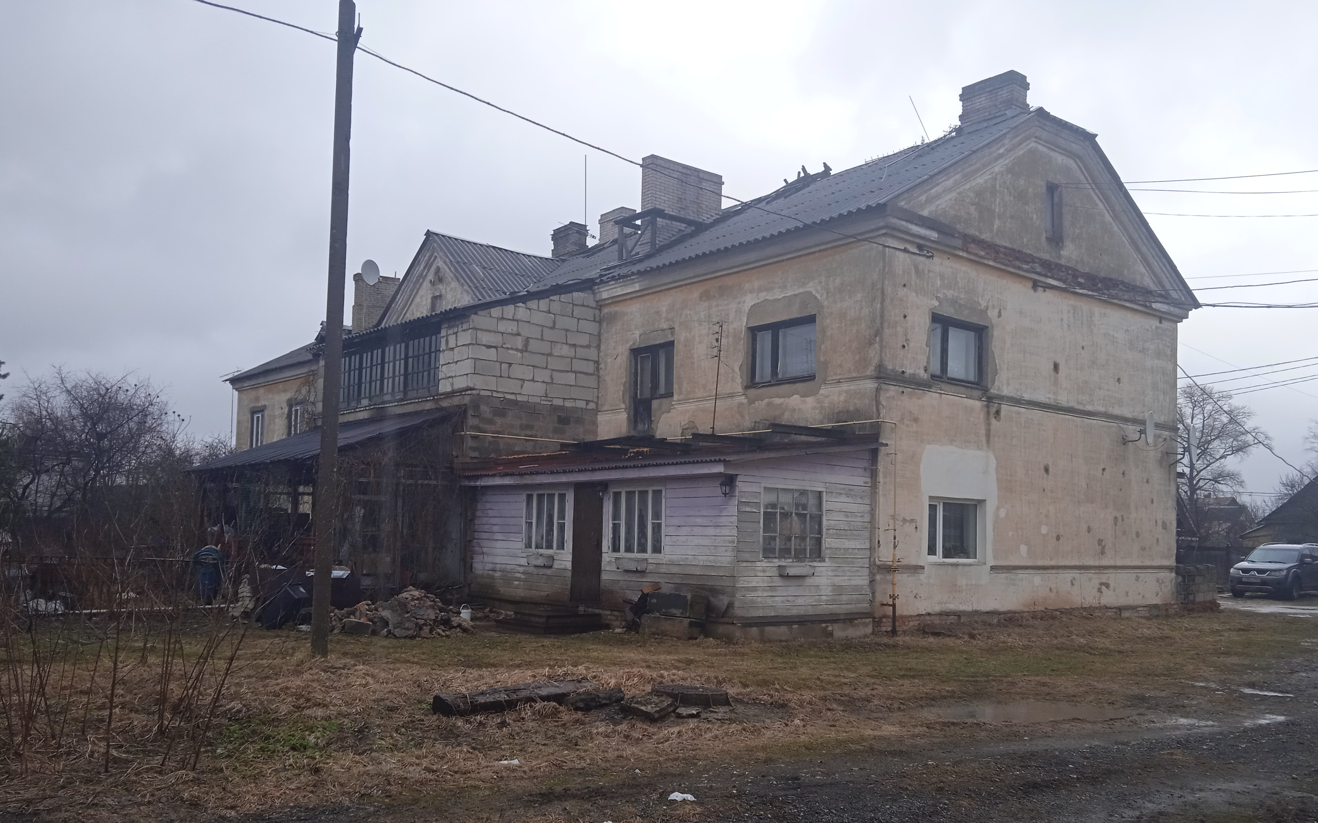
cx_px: 659
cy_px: 486
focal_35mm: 30
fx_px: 1078
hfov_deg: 62.9
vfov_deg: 41.7
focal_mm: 3.43
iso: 113
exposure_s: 1/365
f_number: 2.2
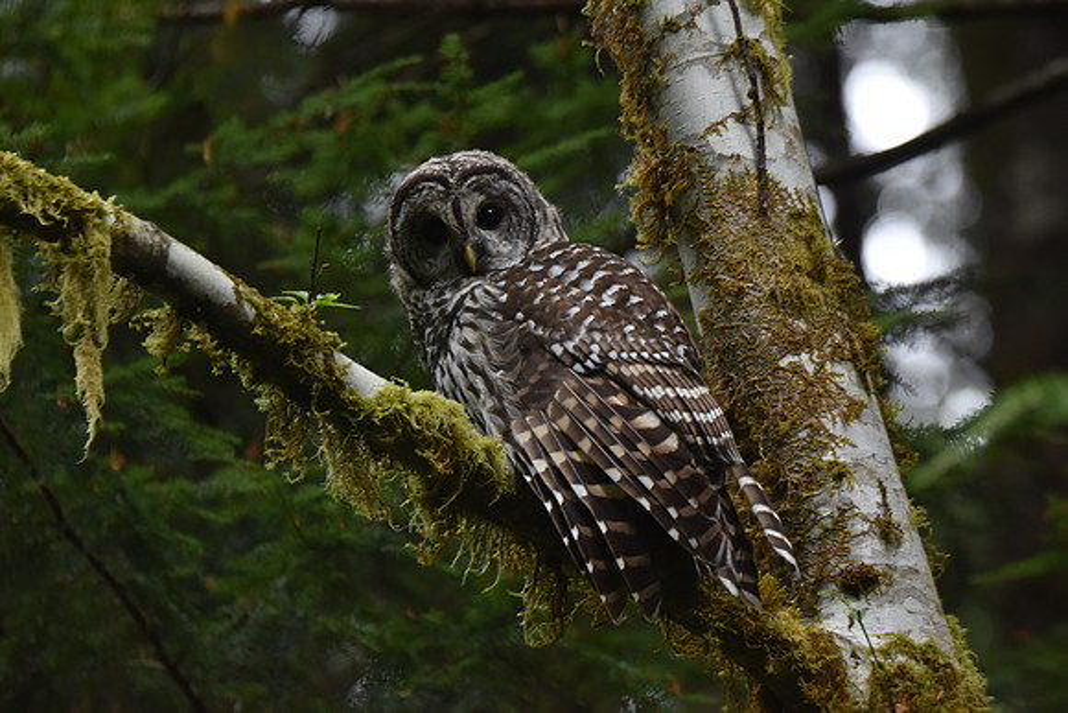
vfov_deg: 2.6
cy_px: 356
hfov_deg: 3.9
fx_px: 15578
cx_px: 534
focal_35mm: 525
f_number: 6
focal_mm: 350
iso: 800
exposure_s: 1/100
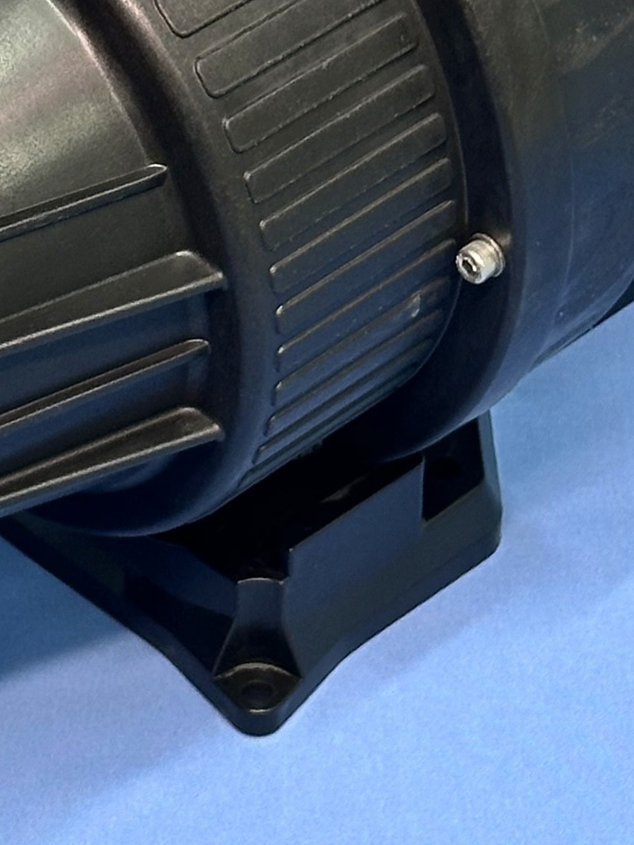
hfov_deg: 7.7
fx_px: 4663
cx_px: -77
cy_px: 203
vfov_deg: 10.3
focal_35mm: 191
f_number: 1.78
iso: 50
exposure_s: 1/50
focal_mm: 6.86
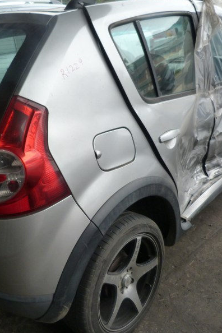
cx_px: 84
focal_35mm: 35
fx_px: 324
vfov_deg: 54.4
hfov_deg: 37.6
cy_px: 165
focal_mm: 4.5
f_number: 2.8
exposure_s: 1/60
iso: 160
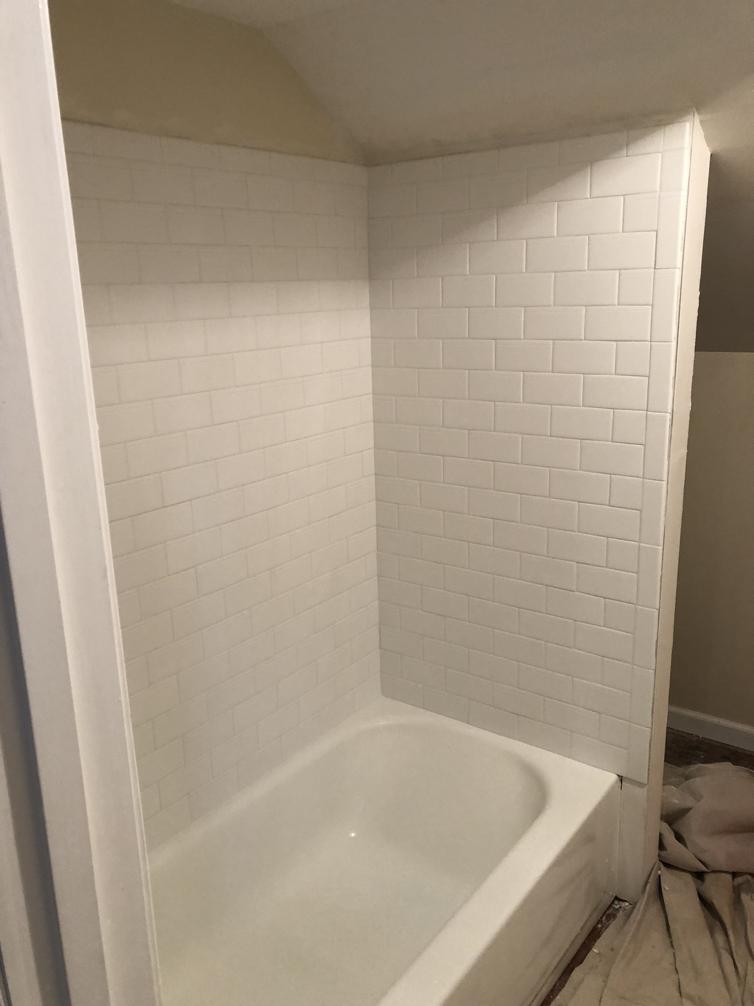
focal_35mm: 28
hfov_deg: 49.7
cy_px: 503
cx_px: 377
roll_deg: +1.7
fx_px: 813
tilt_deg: -11.6
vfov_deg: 63.4
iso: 50
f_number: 1.8
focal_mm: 3.99
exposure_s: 1/15
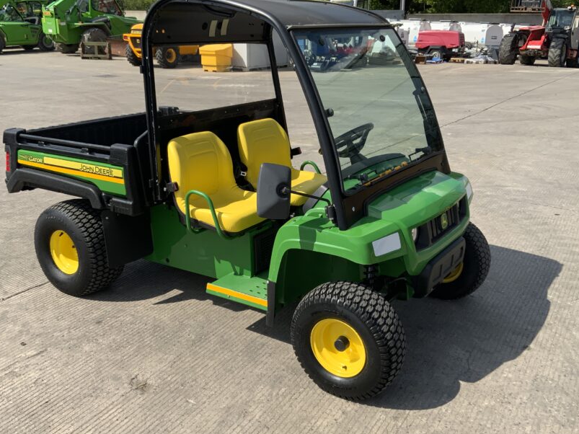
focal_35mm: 37
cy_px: 206
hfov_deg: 50.1
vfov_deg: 38.6
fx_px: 619
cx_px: 294
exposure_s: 1/1848
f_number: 1.8
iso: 16
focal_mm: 3
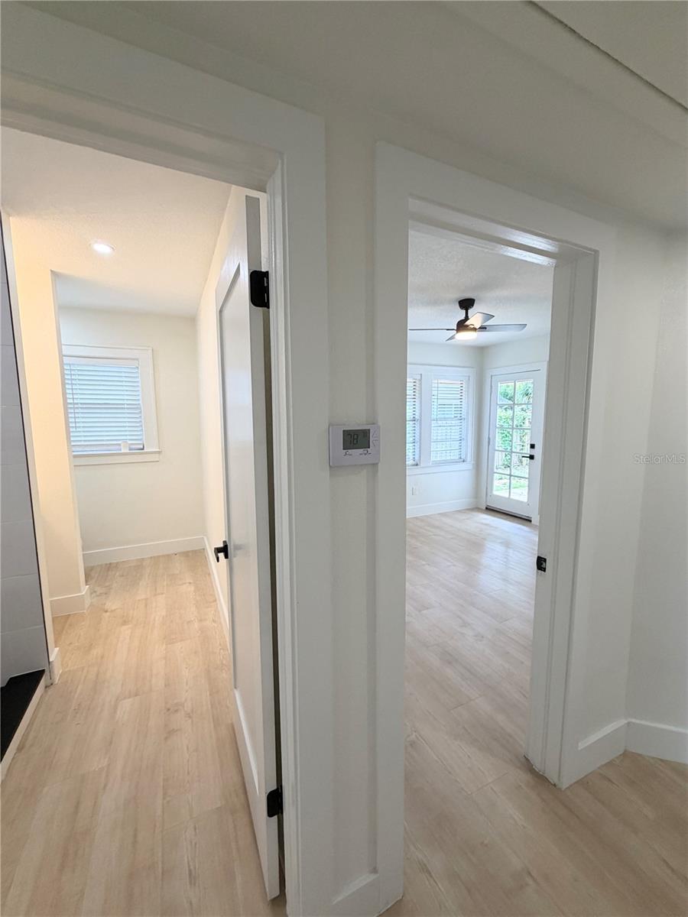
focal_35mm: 14
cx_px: 344
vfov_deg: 102.1
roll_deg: +0.3
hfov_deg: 85.7
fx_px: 371
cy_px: 458
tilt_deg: -6.9
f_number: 2.2
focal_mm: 2.22
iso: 160
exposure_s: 1/120
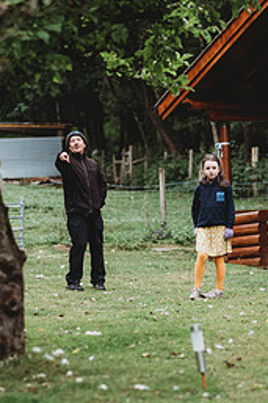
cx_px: 102
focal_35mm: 149
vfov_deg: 13.8
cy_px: 229
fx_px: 1666
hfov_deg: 9.2
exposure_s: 1/160
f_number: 2
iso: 180
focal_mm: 85
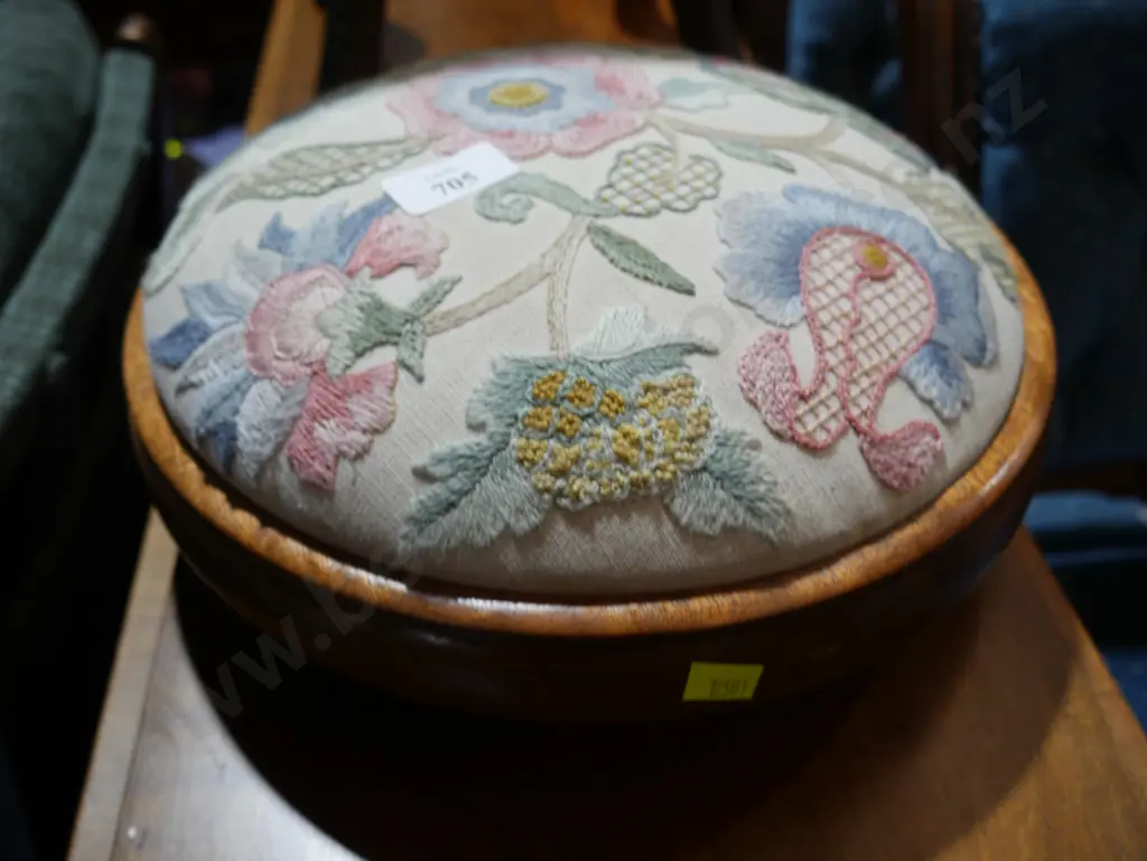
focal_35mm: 32
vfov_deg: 44.2
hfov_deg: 56.8
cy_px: 430
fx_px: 1061
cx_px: 574
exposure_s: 1/60
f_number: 3.6
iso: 250
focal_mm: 16
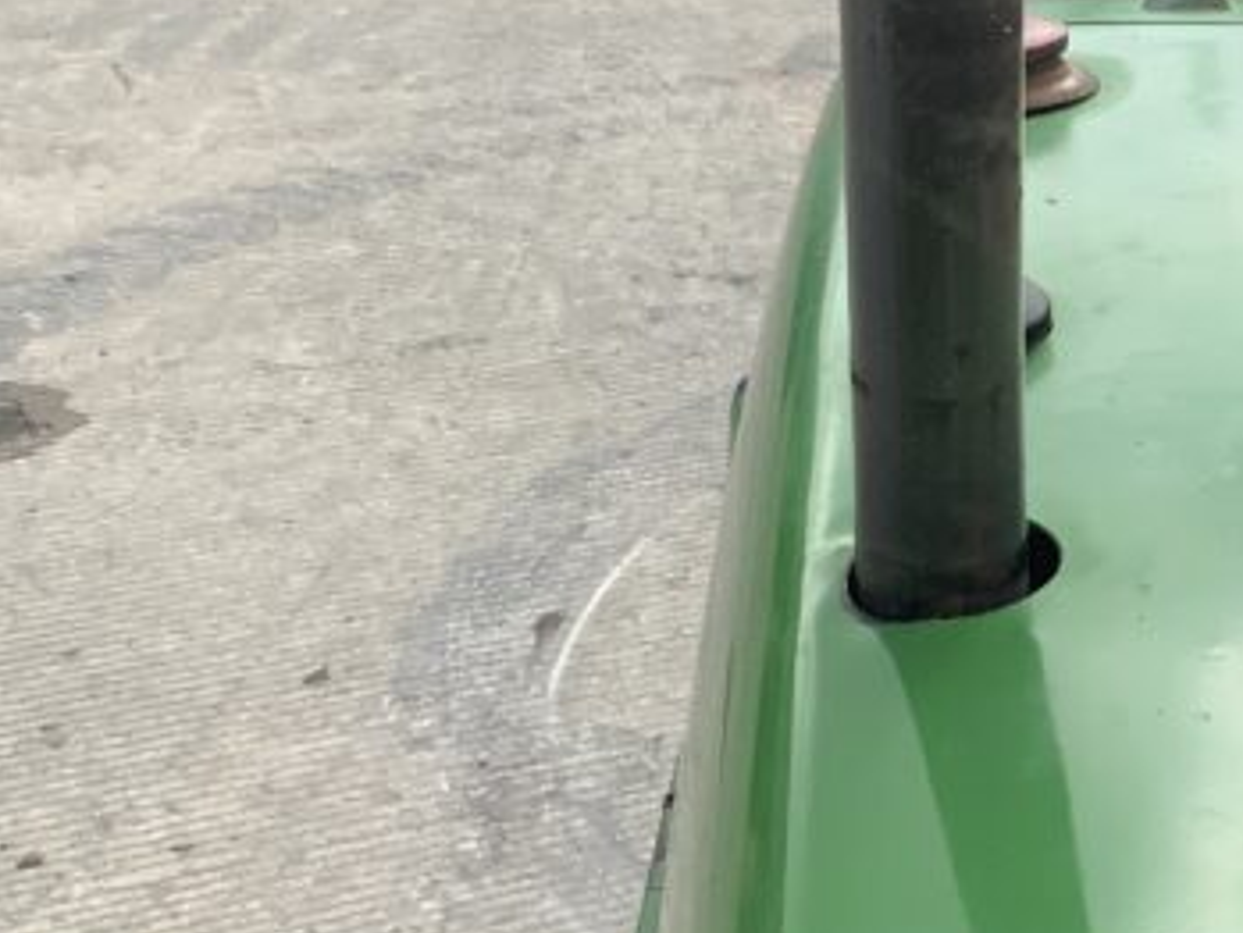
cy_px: 356
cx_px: 1300
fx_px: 3053
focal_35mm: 85
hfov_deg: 22.0
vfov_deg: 17.4
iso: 16
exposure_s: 1/683
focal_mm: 3
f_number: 1.8
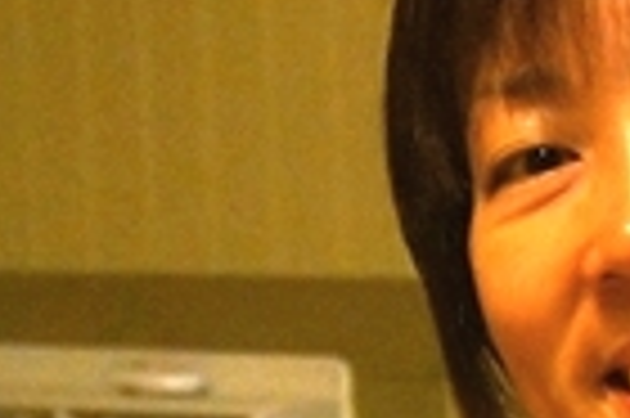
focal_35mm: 172
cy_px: 829
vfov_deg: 7.6
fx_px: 3006
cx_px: 598
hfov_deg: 11.9
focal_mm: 20
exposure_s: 1/50
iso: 1600
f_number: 3.5
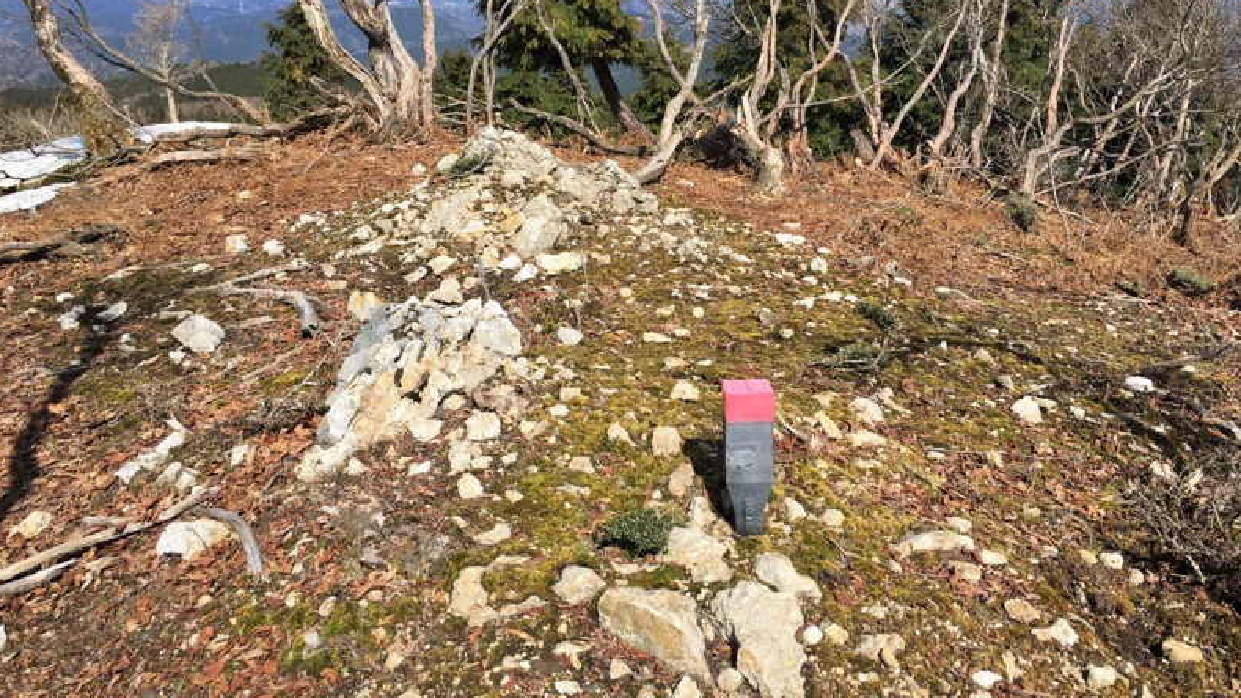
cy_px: 314
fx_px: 1053
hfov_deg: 61.0
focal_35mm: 32
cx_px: 620
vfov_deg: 36.6
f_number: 2.2
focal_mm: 4.15
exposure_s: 1/1748
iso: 25
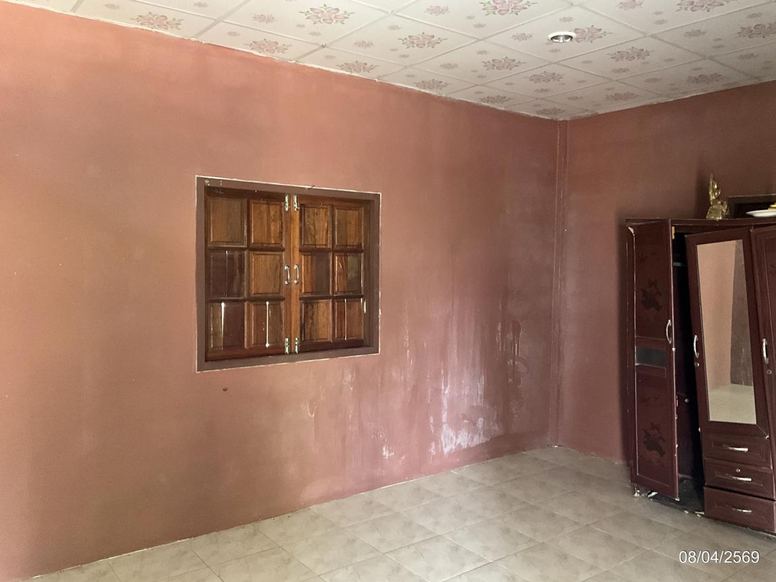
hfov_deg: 61.7
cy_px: 291
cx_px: 388
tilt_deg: -3.4
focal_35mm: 29
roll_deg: -1.2
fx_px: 650
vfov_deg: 48.2
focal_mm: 3
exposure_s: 1/21
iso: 640
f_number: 1.8
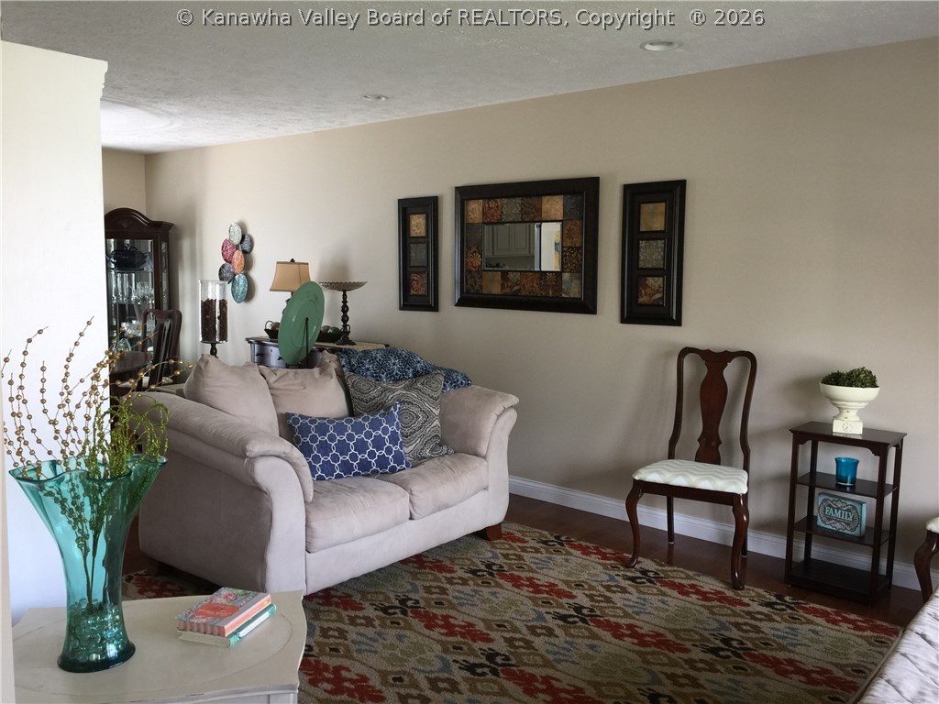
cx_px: 470
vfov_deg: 48.2
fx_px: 787
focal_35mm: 29
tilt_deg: -5.2
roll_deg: -0.9
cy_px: 352
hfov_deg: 61.7
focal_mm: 4.15
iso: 40
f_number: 2.2
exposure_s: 1/40
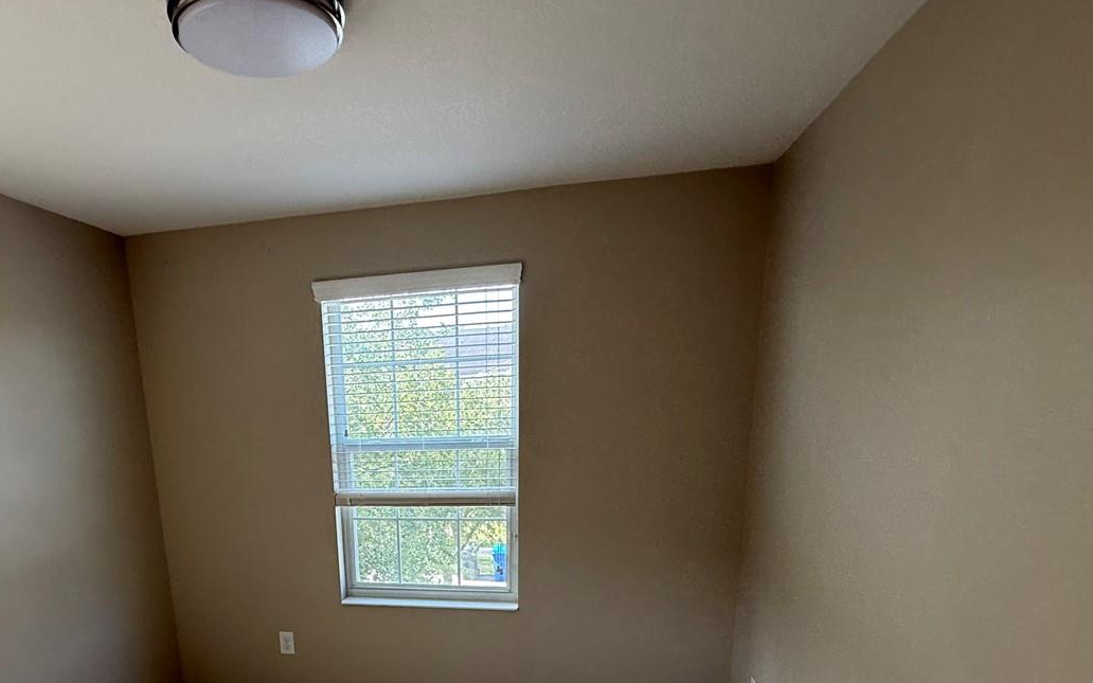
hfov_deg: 75.6
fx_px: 685
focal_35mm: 23
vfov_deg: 49.0
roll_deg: +0.0
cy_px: 575
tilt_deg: -13.4
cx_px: 400
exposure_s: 1/99
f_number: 2.2
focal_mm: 2.22
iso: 80
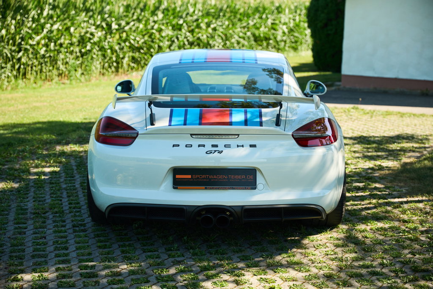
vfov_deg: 22.6
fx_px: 722
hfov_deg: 33.4
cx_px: 216
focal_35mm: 60
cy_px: 144
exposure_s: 1/500
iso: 250
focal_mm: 60
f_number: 2.8
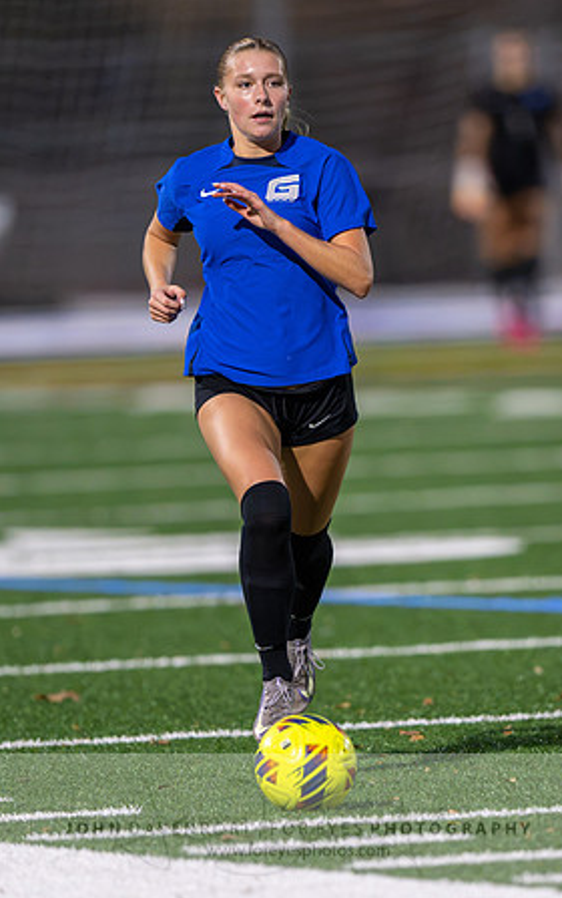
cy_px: 497
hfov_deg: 1.9
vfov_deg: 3.1
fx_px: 16613
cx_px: 346
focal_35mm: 679
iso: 5600
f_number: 2.8
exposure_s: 1/1000
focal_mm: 400
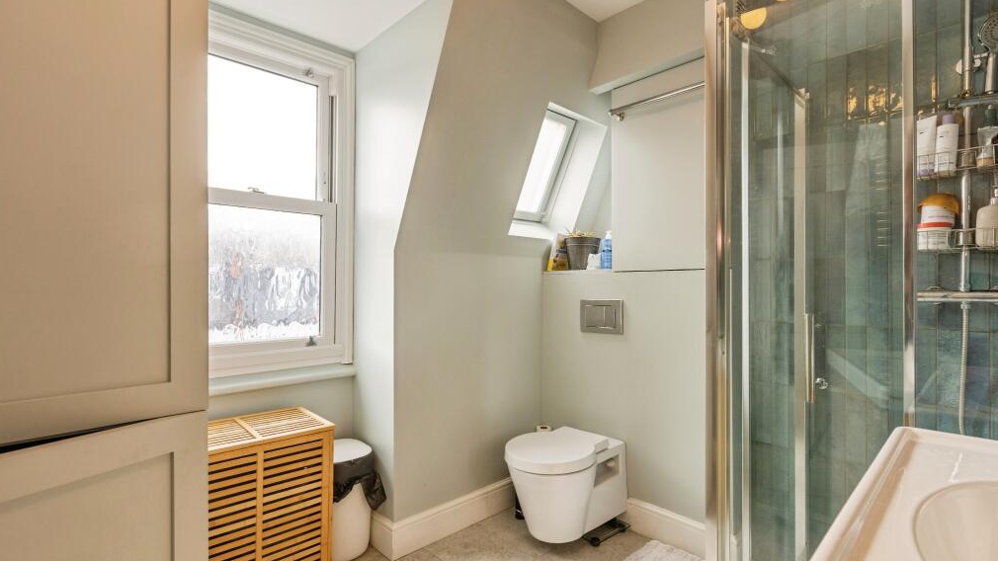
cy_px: 315
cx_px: 501
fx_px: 450
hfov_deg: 95.9
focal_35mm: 17
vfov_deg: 63.7
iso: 320
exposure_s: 1/40
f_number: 8
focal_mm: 16
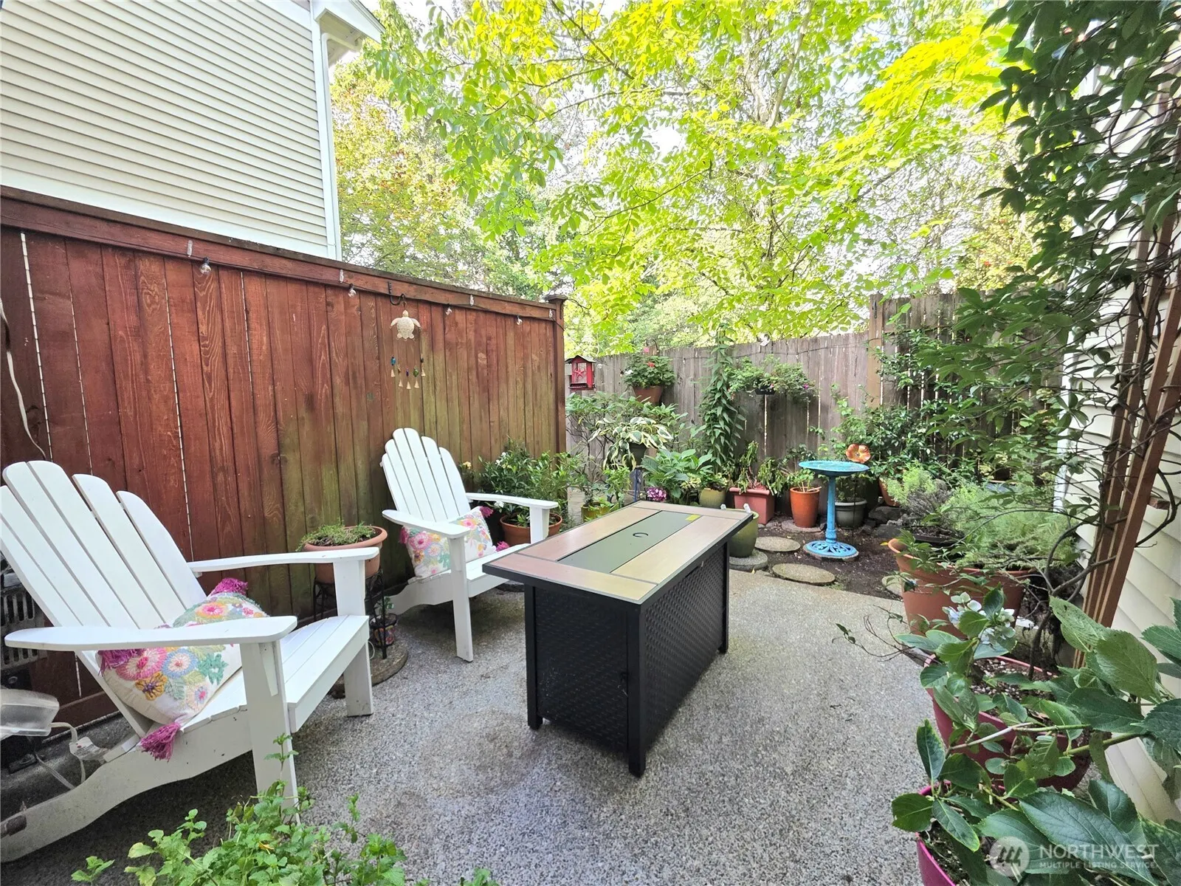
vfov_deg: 89.9
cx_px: 590
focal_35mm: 13
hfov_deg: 106.2
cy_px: 443
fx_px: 444
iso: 64
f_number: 1.9
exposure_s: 1/120
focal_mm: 2.2
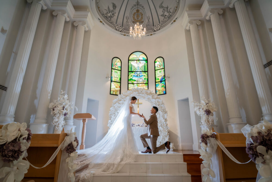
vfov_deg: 61.9
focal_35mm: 20
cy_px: 91
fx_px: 151
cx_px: 136
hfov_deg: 84.0
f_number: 4
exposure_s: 1/125
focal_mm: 20
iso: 1000
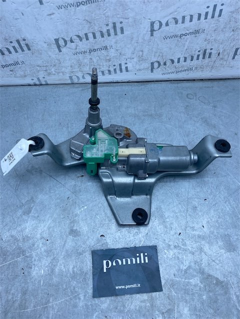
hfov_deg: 53.1
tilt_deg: -62.3
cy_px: 160
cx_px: 120
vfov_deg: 67.3
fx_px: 240
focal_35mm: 26
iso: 32
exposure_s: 1/858
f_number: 1.8
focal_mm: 4.25
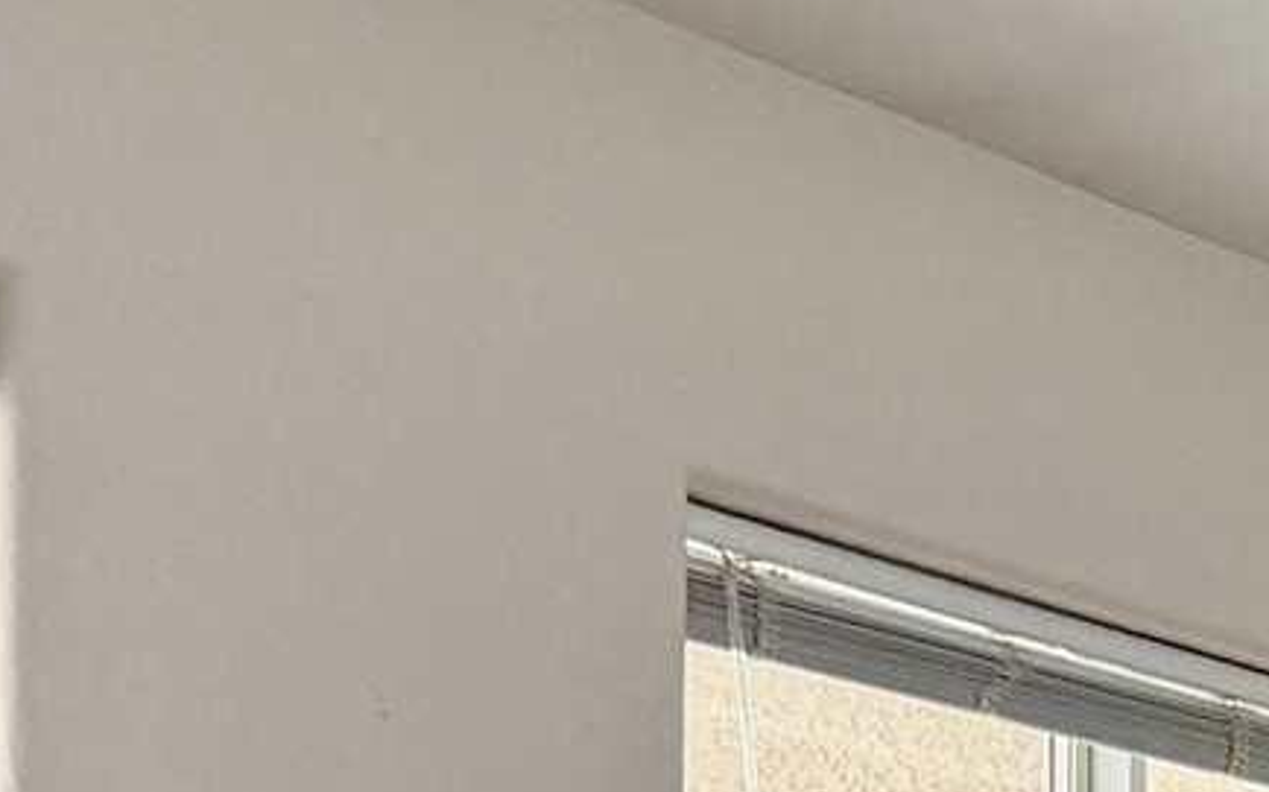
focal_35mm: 180
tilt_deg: -1.8
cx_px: 4313
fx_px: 6224
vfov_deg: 6.9
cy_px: 1867
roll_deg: -0.7
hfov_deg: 8.7
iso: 200
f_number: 1.78
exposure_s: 1/129
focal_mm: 6.76
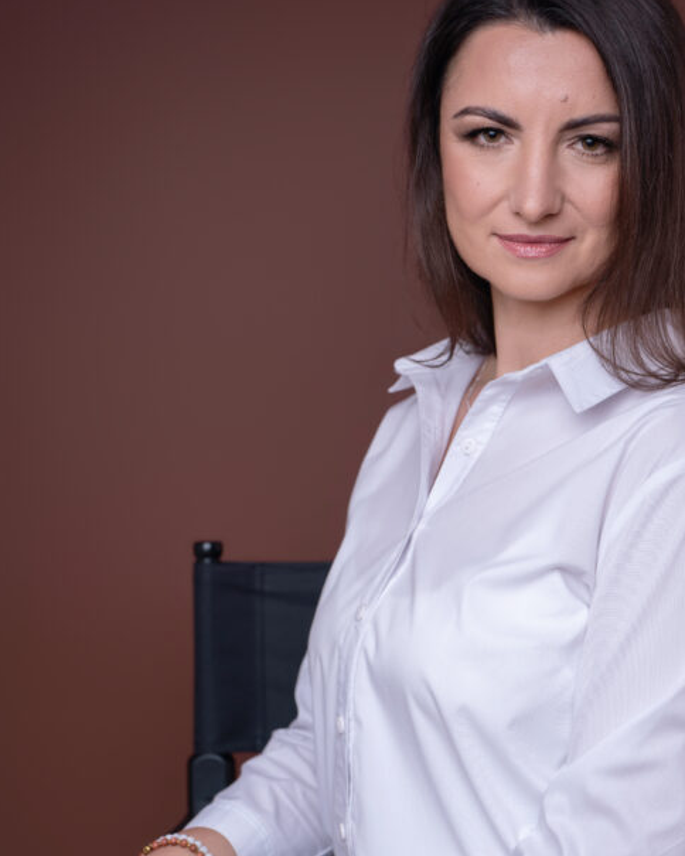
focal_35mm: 62
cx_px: 444
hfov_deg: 24.3
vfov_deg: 30.2
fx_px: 1583
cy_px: 495
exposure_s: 1/125
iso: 160
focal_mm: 39.3
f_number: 3.5
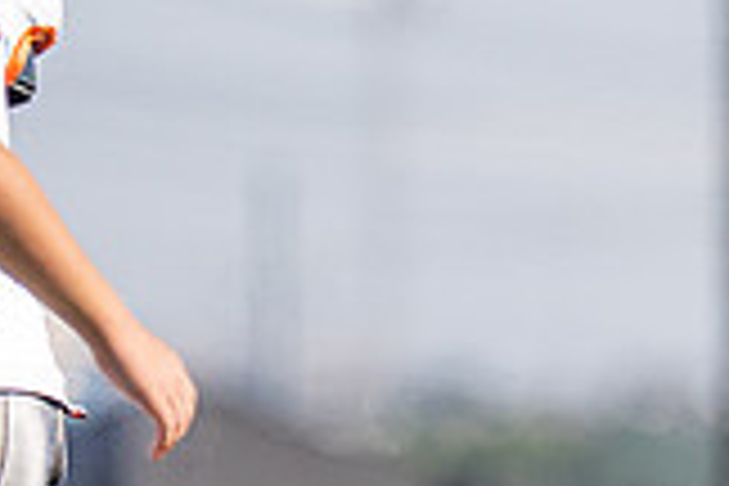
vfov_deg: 0.9
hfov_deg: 1.3
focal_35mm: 1552
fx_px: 31426
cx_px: 1366
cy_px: 316
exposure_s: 1/2000
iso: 100
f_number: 2.8
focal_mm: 200
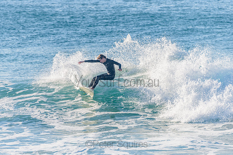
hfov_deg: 3.4
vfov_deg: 2.3
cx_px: 92
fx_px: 3928
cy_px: 83
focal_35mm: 607
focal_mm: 500
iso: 200
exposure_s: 1/2000
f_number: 5.6
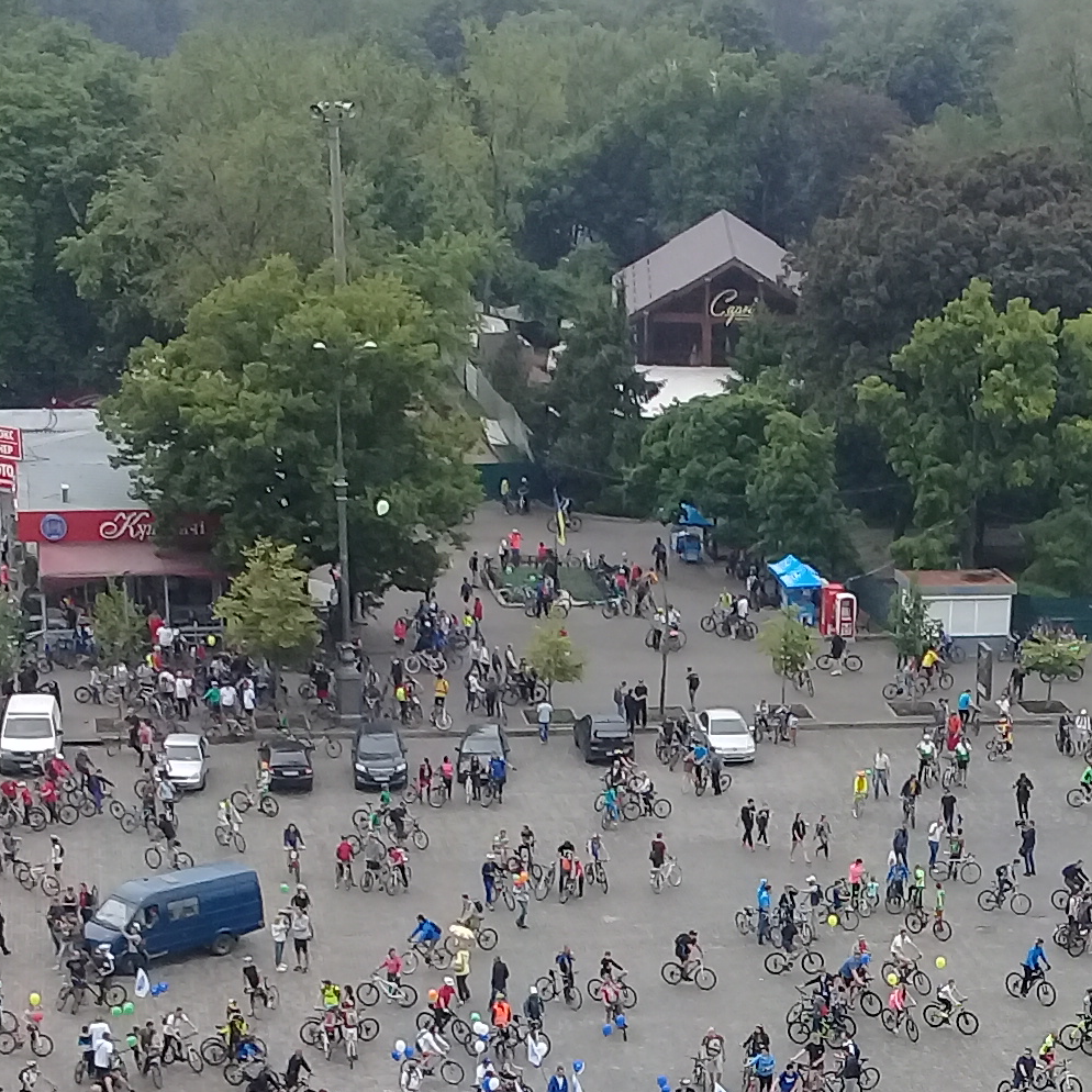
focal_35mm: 90
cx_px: 922
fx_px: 3212
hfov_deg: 19.0
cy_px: 991
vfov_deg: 18.9
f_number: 2.2
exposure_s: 1/524
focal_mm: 3.3
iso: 50
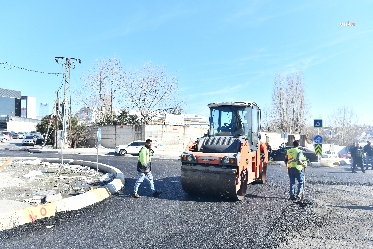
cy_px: 129
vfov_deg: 51.3
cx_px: 182
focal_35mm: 25
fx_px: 259
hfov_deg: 71.5
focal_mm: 24
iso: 64
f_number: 5.6
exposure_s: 1/250
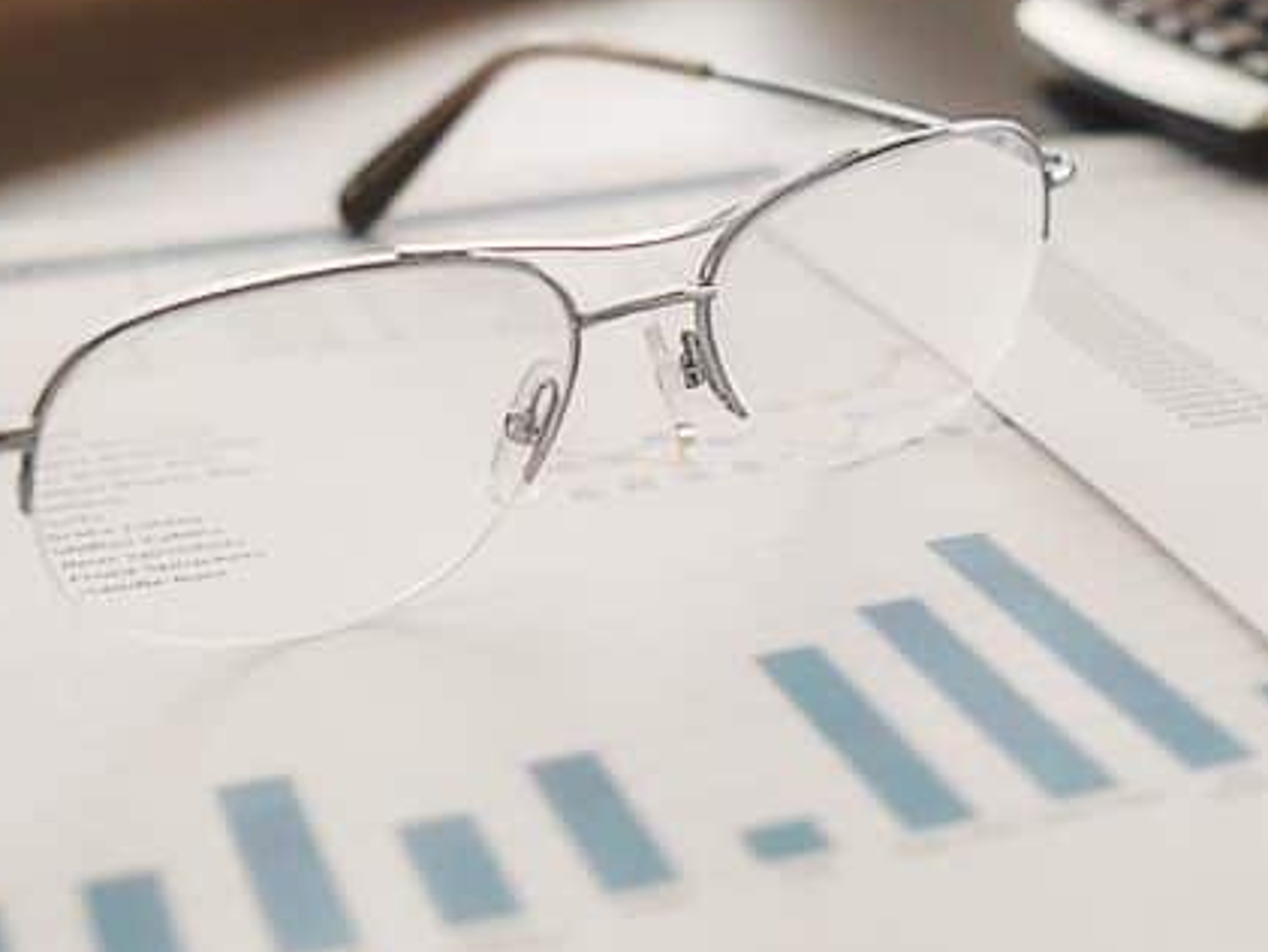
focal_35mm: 80
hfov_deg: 24.0
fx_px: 2931
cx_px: 1033
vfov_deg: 18.1
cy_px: 92
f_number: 3.2
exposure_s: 1/125
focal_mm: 23.3
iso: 640
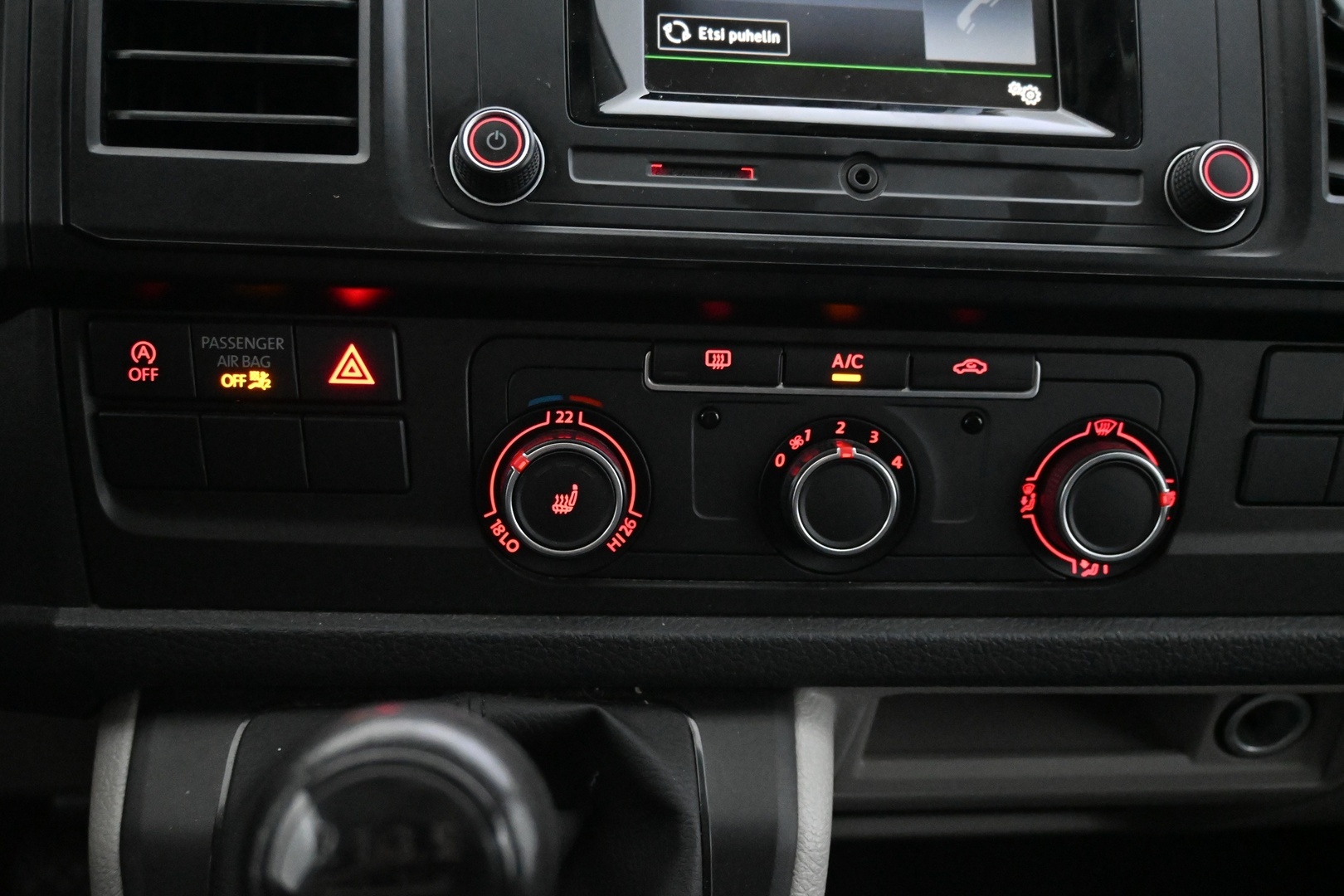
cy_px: 448
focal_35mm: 34
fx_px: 1260
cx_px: 672
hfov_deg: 56.1
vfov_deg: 39.1
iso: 9000
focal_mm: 22.5
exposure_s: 1/40
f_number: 4
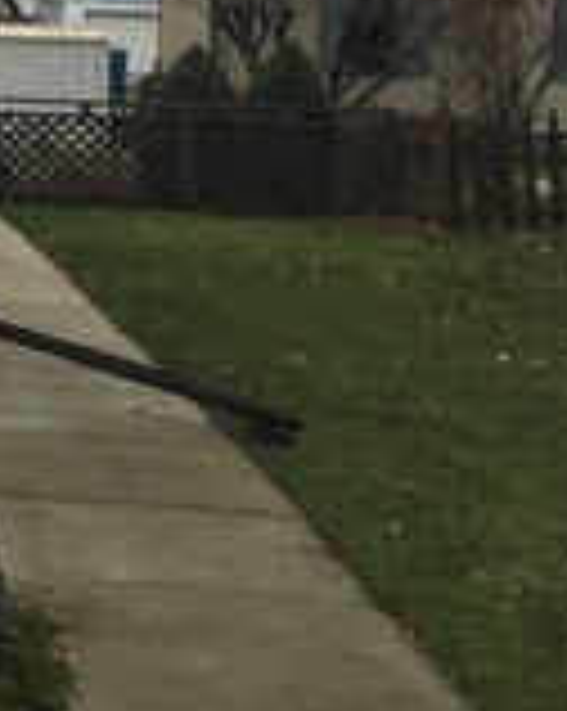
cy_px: -108
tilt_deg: +0.4
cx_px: -702
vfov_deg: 16.2
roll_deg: -2.0
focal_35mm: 115
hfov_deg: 11.5
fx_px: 2417
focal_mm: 4.15
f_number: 2.2
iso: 32
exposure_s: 1/482
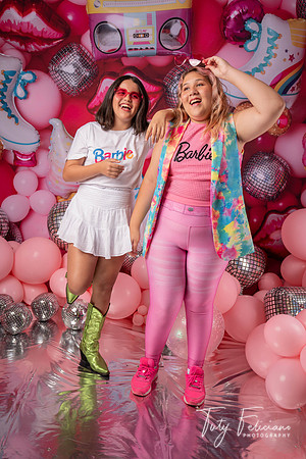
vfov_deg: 46.4
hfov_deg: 31.9
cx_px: 153
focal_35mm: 42
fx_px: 535
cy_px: 230
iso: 125
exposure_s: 1/100
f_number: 4.5
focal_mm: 42
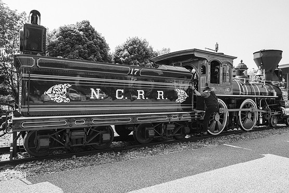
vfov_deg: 49.5
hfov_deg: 69.4
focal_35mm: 26
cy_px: 93
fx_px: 209
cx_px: 147
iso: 200
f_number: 8
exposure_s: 1/200
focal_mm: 24
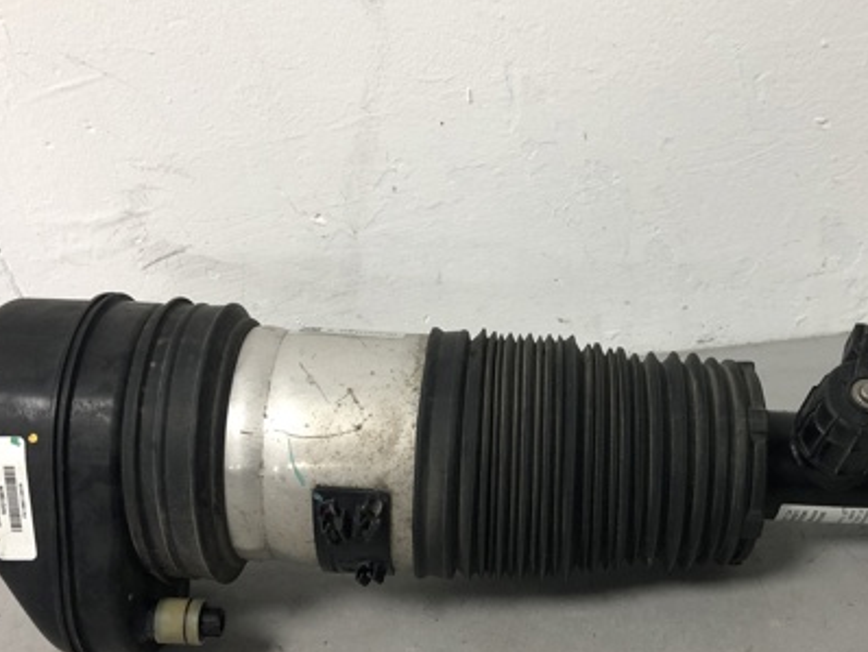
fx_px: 1129
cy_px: 419
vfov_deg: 32.0
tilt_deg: -36.6
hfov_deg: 41.6
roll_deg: +10.9
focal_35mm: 45
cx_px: 560
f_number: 1.8
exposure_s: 1/33
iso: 40
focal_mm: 4
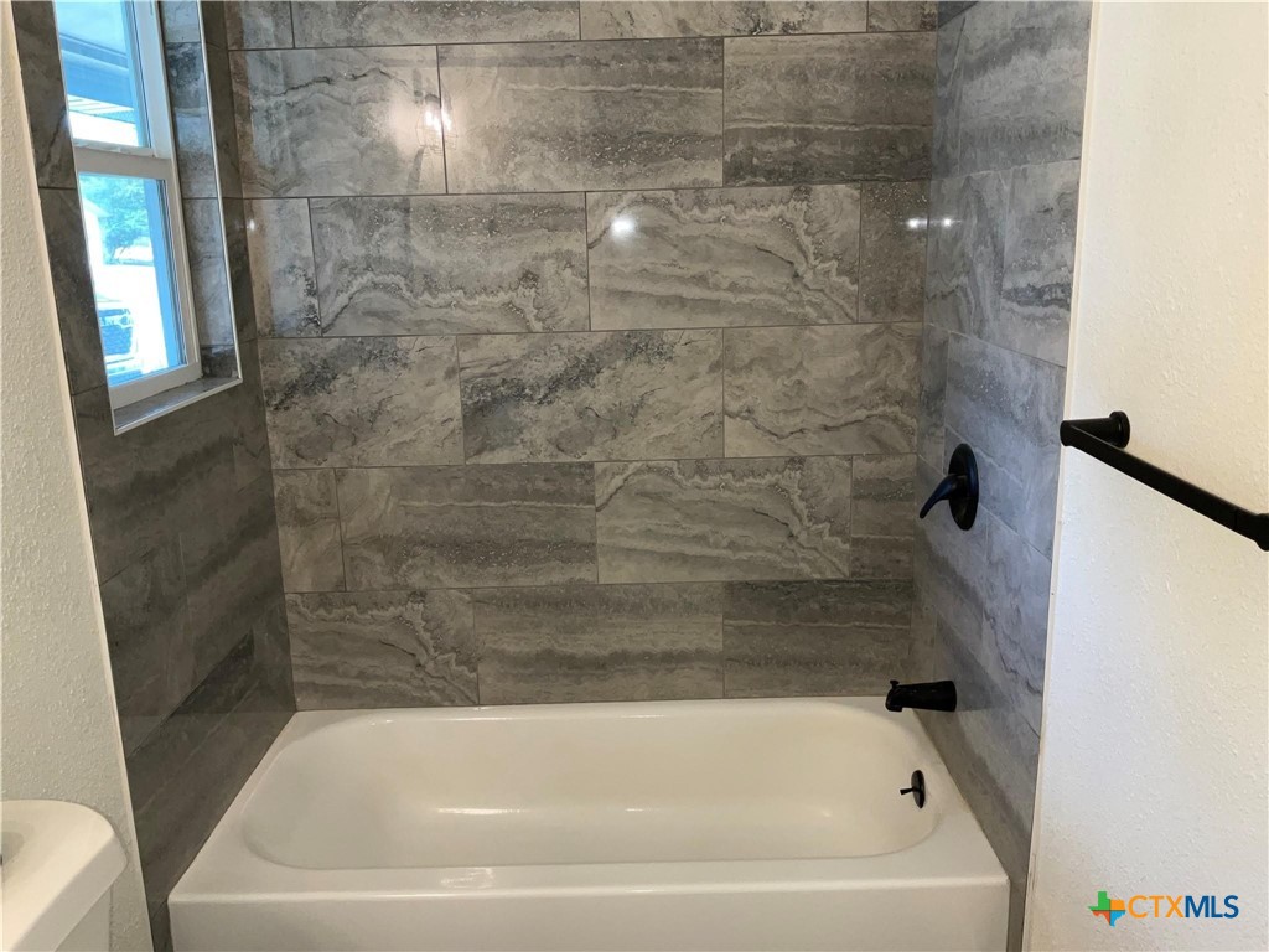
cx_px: 634
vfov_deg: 48.2
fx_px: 1063
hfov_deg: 61.7
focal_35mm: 29
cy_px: 476
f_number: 1.8
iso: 32
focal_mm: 3
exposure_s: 1/60
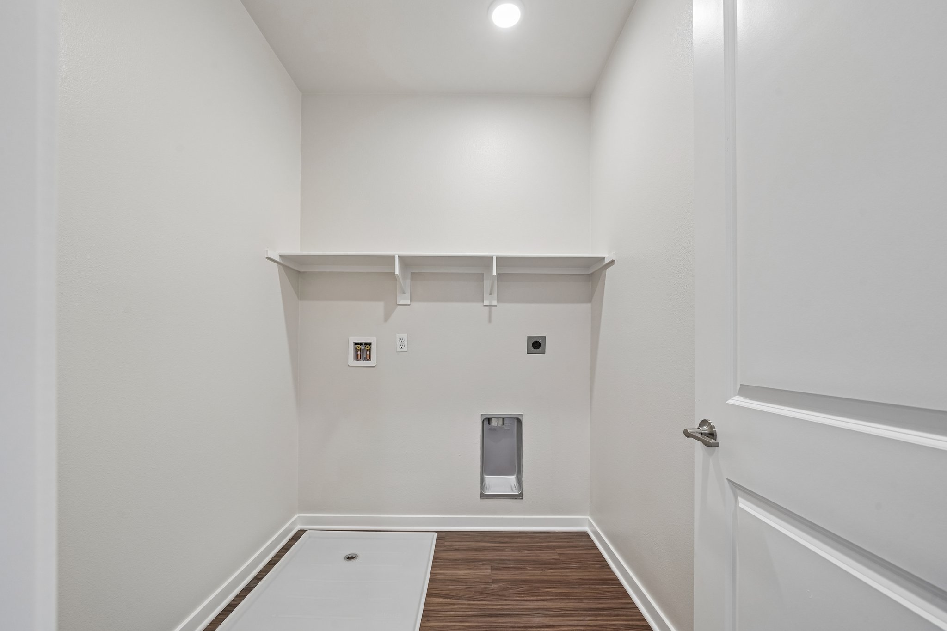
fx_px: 342
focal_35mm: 13
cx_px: 474
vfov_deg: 85.4
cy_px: 316
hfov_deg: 108.3
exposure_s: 1/8
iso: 400
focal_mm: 13
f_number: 9
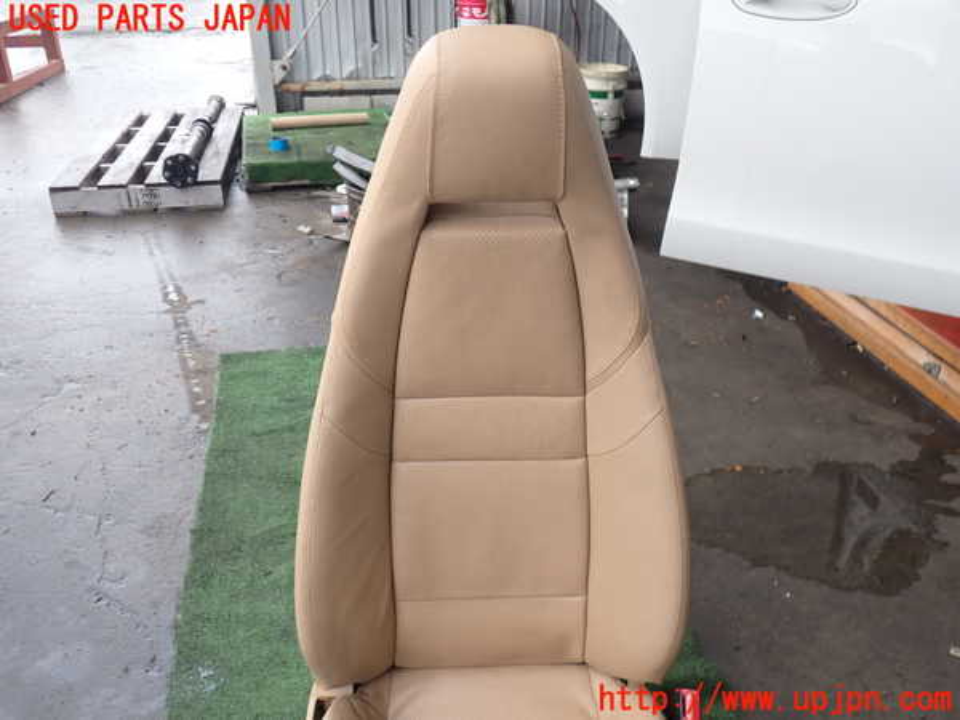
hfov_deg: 60.0
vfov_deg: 46.8
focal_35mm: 30
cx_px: 480
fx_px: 832
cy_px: 360
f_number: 2.3
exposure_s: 1/160
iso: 100
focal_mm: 5.4
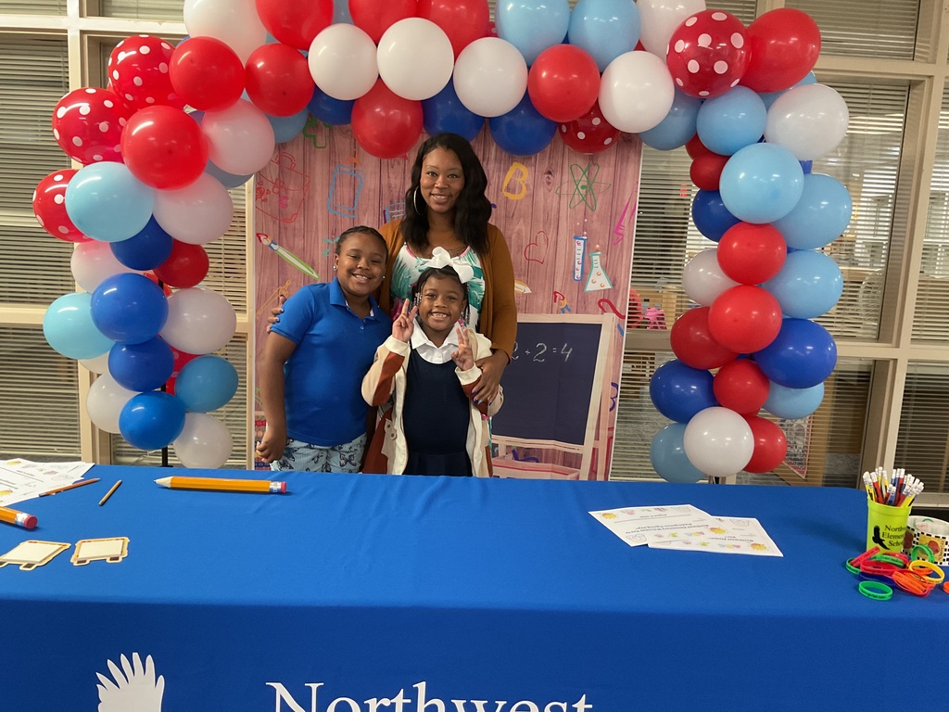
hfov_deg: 61.7
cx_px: 474
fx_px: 795
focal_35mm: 29
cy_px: 356
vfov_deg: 48.2
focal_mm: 3
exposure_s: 1/40
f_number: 1.8
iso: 200
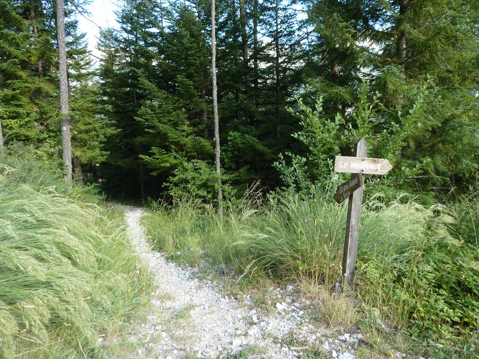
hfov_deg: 69.4
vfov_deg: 54.9
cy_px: 180
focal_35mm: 25
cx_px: 240
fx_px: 346
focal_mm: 4.1
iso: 80
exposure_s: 1/100
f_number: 3.3
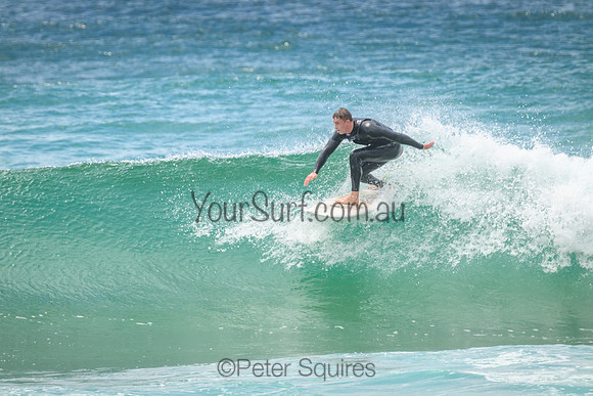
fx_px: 13180
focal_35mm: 800
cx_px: 296
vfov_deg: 1.7
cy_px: 198
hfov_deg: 2.6
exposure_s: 1/2000
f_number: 11
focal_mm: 800
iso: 1100
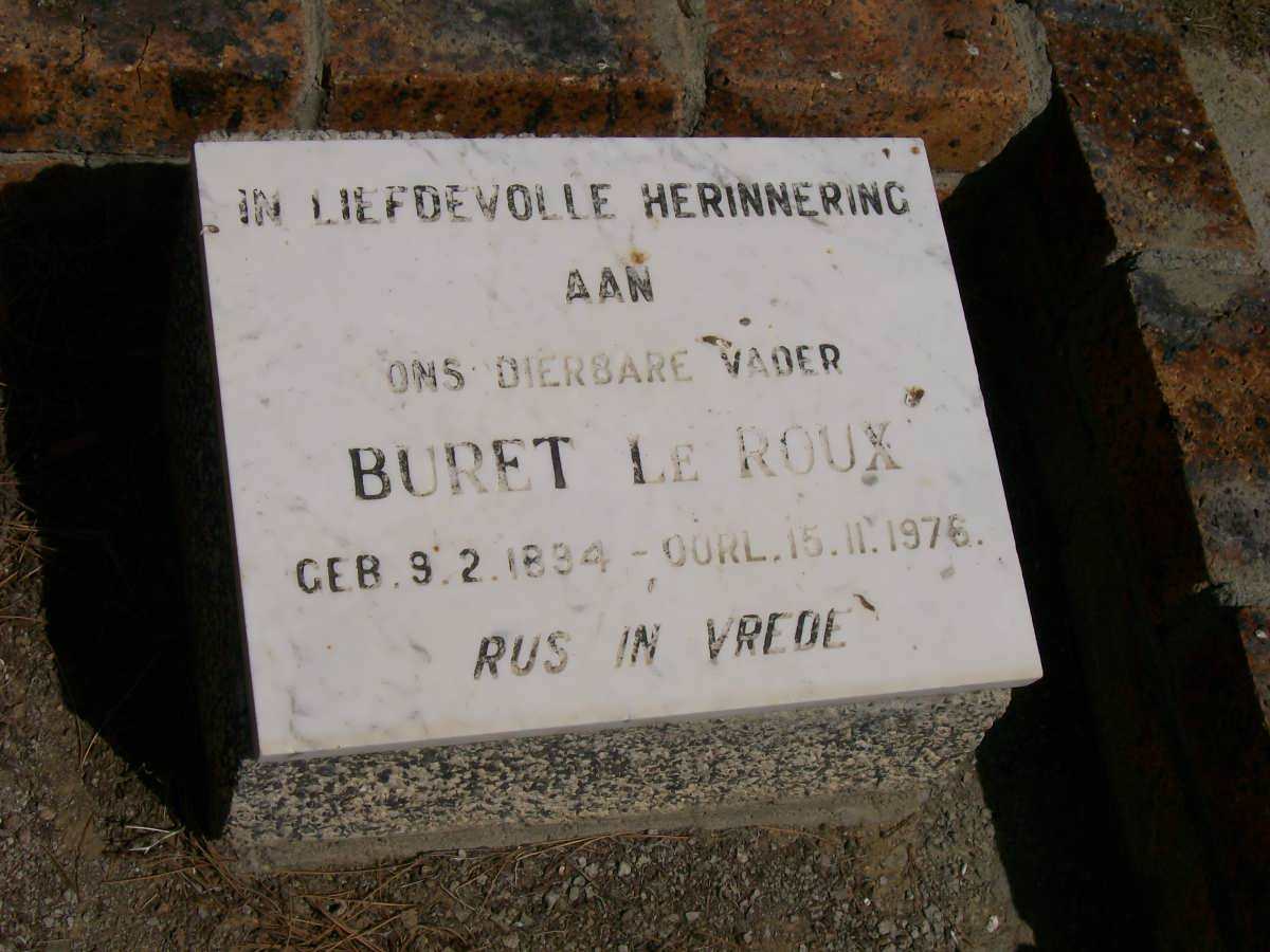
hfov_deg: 34.3
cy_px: 476
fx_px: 2055
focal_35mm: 56
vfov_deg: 26.1
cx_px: 635
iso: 80
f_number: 6
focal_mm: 9.4
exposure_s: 1/1401
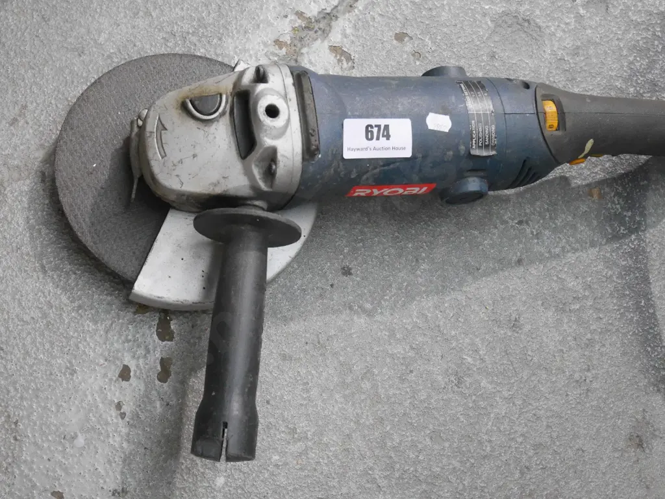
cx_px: 332
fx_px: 923
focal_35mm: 48
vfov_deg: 30.3
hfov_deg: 39.6
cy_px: 250
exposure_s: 1/25
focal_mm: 24
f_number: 5
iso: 3200
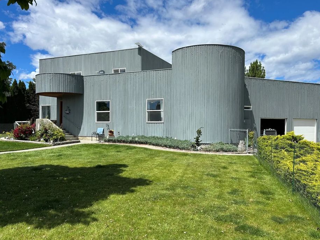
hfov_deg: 61.6
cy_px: 129
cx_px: 168
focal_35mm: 29
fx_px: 268
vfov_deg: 48.2
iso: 50
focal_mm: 5.7
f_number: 1.5
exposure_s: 1/5319
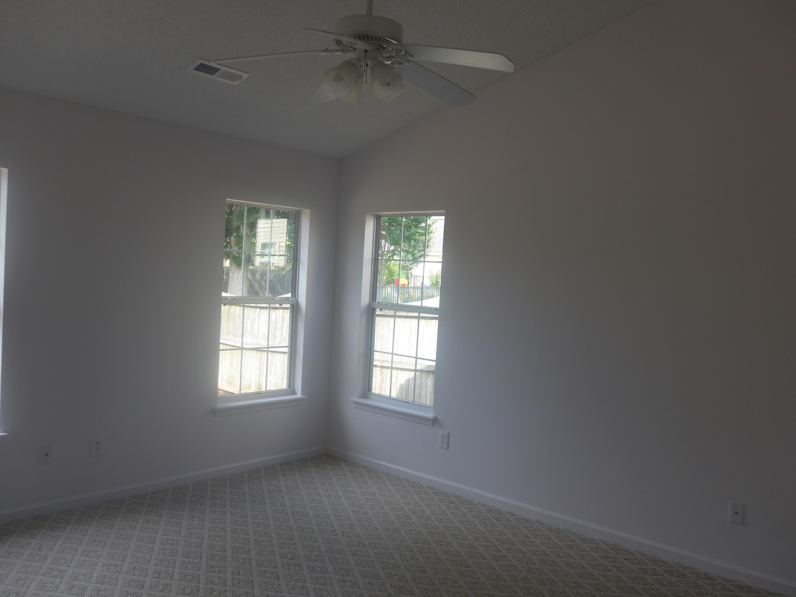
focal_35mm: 29
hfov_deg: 61.7
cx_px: 398
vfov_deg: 48.2
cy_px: 298
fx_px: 667
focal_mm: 6
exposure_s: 1/160
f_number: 2.8
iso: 80
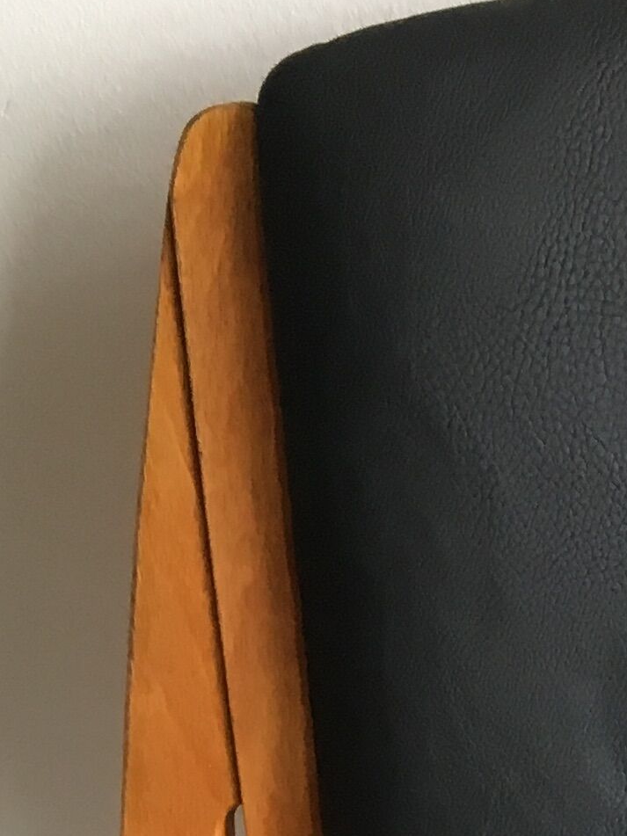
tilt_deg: -51.6
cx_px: 1119
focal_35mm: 123
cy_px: 1683
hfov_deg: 11.2
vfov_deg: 13.6
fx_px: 2971
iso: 50
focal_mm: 4.15
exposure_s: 1/30
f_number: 2.2
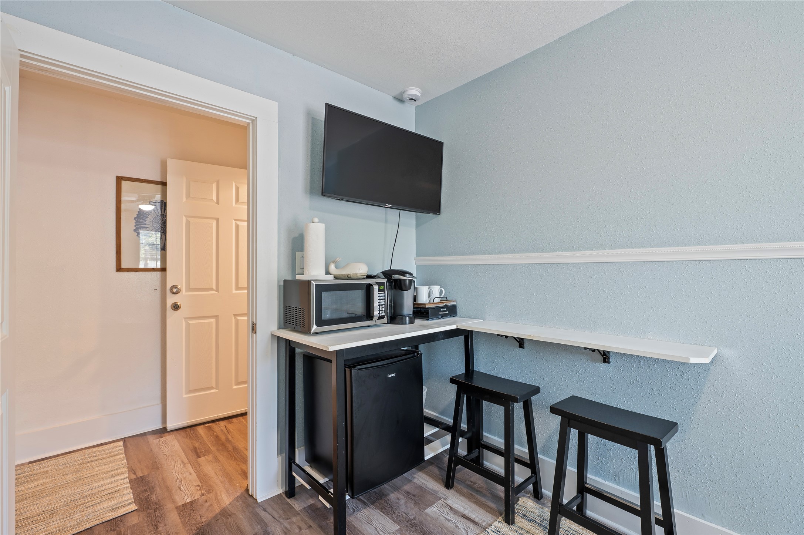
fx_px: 357
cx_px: 402
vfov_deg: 73.7
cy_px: 268
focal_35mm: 16
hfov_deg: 96.8
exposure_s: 1
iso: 125
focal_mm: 16
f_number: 6.3
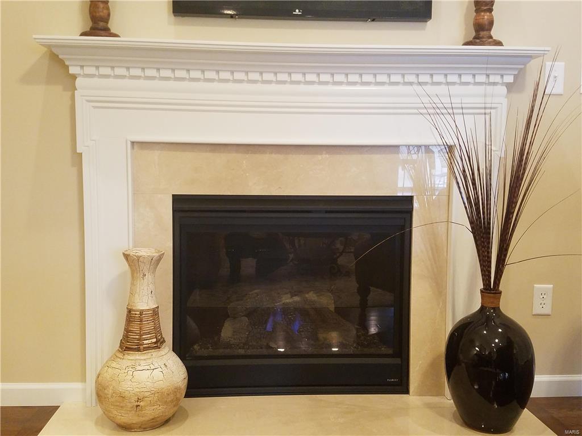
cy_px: 218
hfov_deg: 67.3
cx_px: 291
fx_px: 437
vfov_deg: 53.1
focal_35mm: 26
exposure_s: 1/20
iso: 250
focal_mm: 4.2
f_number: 1.7
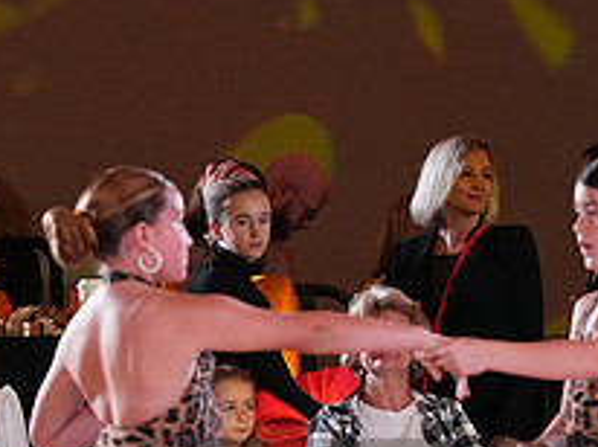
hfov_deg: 7.0
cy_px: 515
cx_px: 453
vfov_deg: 5.2
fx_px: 4918
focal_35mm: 285
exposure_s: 1/400
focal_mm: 105
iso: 5000
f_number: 5
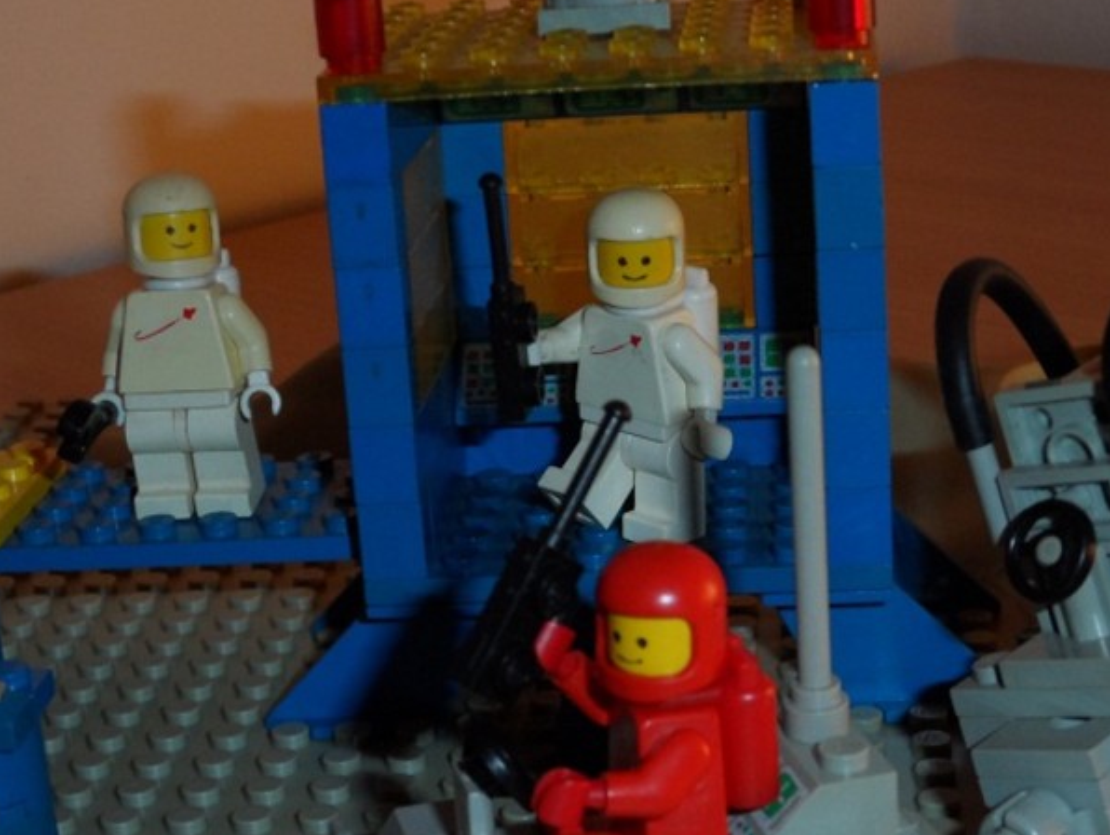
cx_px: 730
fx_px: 2567
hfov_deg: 24.3
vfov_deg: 18.4
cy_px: 511
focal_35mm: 80
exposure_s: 1/6
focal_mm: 8.7
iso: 400
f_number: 4
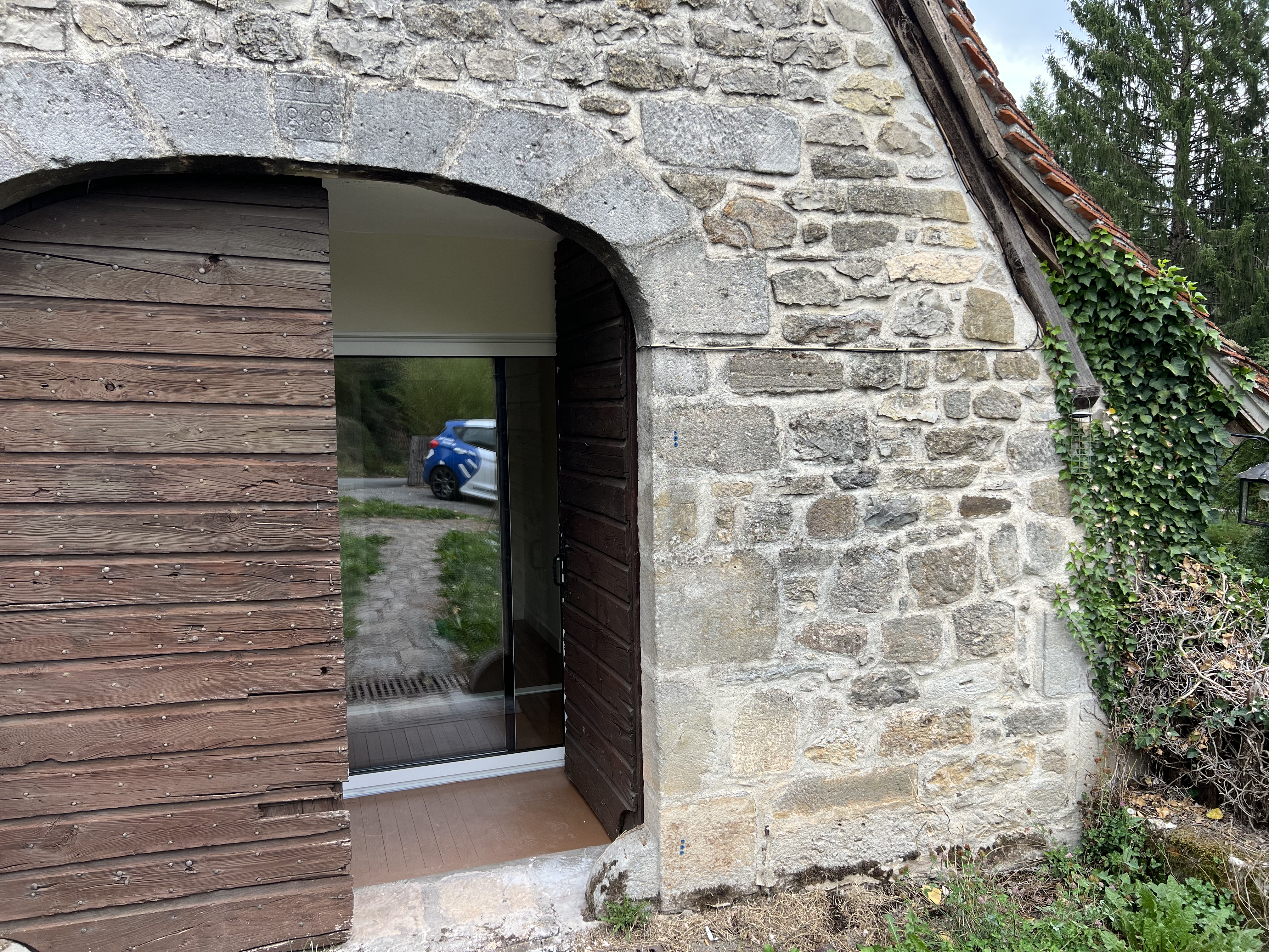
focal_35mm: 26
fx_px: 953
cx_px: 634
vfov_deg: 53.1
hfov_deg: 67.3
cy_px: 476
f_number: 1.5
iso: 40
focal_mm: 5.7
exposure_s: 1/225
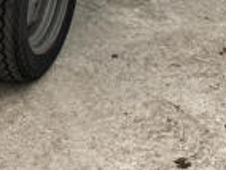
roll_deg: +1.4
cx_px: -83
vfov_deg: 9.7
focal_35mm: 135
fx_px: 883
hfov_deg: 13.9
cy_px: -235
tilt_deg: -16.7
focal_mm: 6.76
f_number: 1.78
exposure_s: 1/120
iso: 80
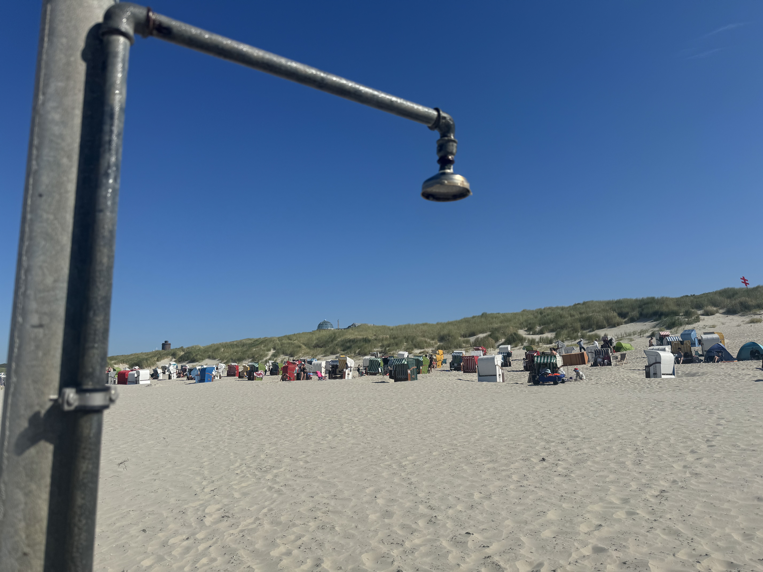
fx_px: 529
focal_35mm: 24
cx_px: 382
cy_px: 286
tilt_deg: +9.3
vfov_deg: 56.8
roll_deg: +1.5
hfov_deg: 71.6
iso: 80
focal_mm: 6.76
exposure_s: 1/9009
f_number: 1.78
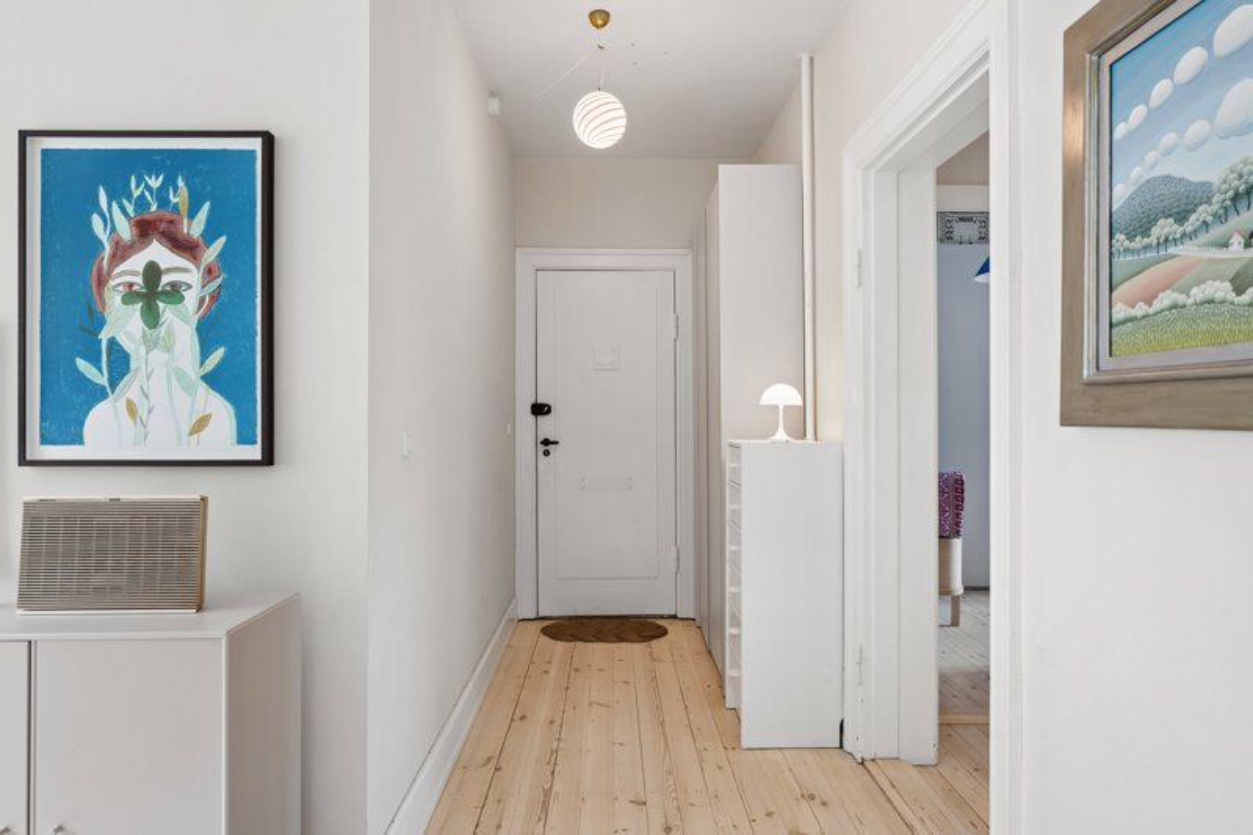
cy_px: 418
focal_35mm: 20
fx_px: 696
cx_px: 626
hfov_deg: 84.0
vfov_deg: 61.9
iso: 160
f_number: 10
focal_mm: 20
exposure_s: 1/3.33
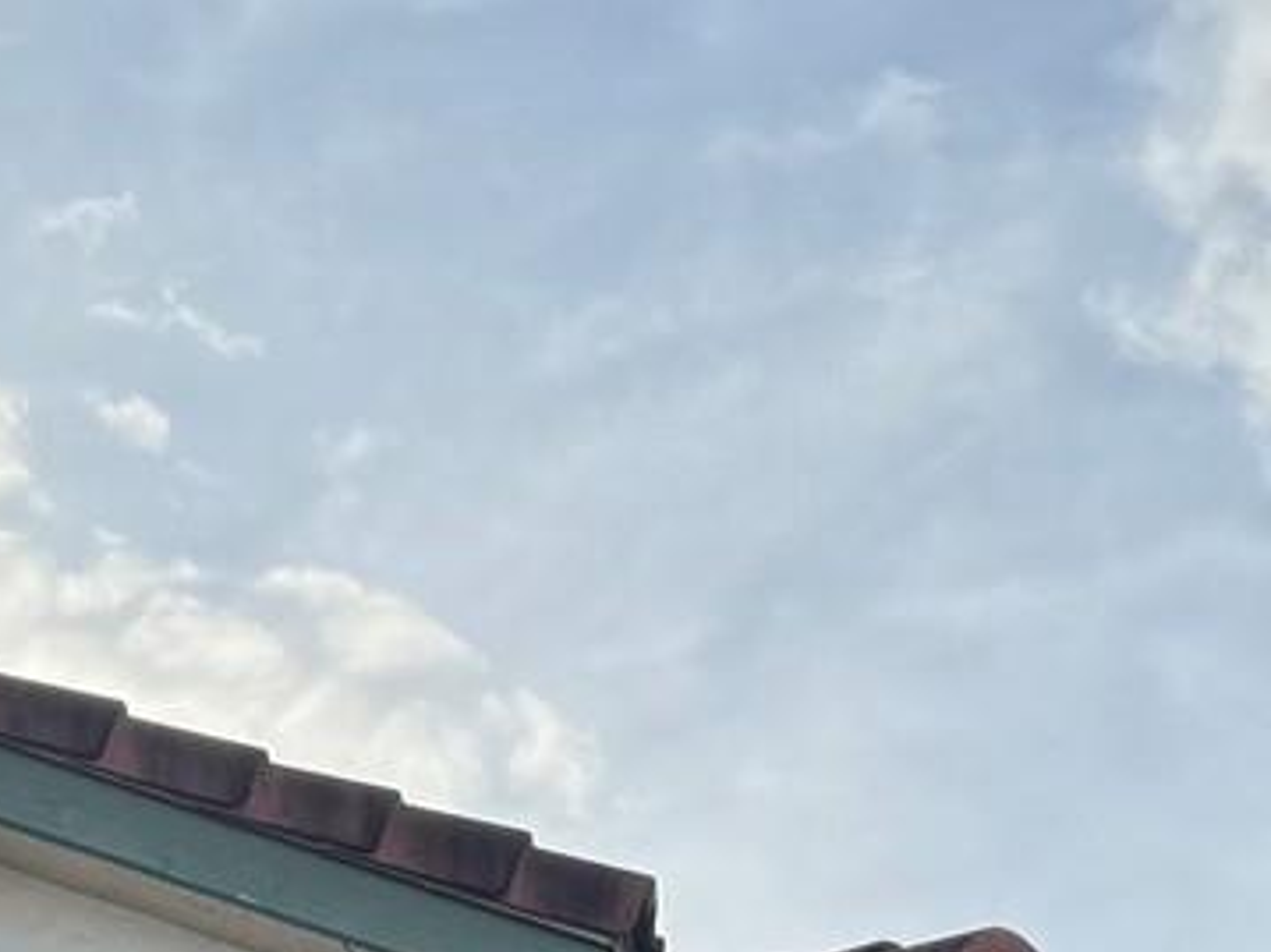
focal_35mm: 137
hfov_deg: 14.1
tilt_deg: +10.5
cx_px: -85
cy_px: 2541
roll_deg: -3.4
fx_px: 5029
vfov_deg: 9.3
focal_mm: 6.86
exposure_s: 1/1425
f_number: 1.78
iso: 80
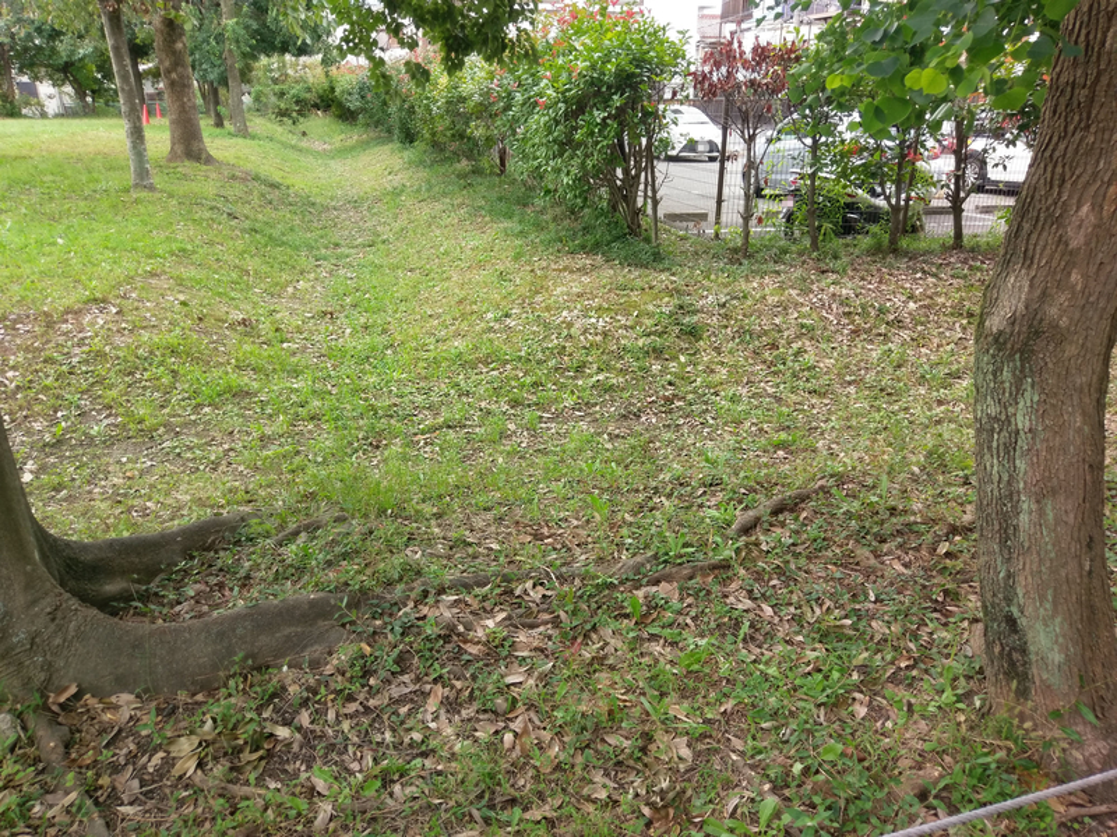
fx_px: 839
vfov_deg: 53.1
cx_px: 558
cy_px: 418
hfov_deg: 67.3
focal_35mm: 26
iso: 100
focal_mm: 4.58
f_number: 1.8
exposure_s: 1/144
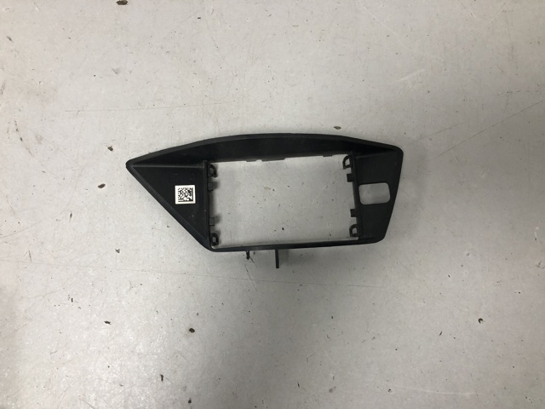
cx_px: 272
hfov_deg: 63.4
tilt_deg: -79.2
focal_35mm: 28
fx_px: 441
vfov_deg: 49.7
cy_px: 204
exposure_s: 1/25
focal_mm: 4
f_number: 1.8
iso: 32
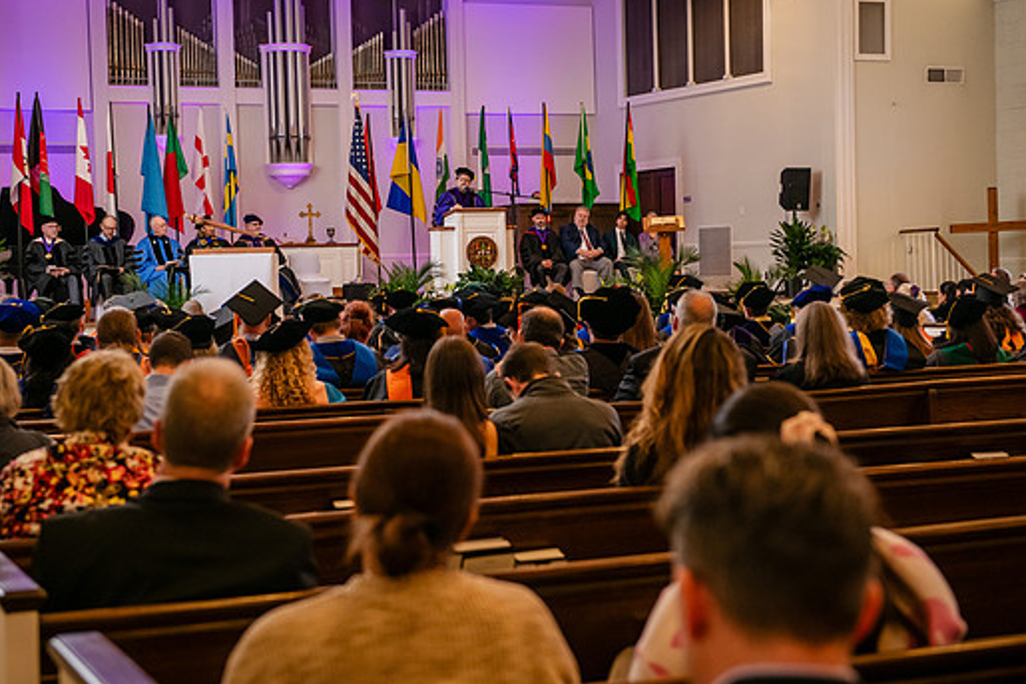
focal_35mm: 62
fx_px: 1766
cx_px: 464
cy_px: 308
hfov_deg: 32.4
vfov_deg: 21.9
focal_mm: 55
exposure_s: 1/200
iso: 1600
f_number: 3.5
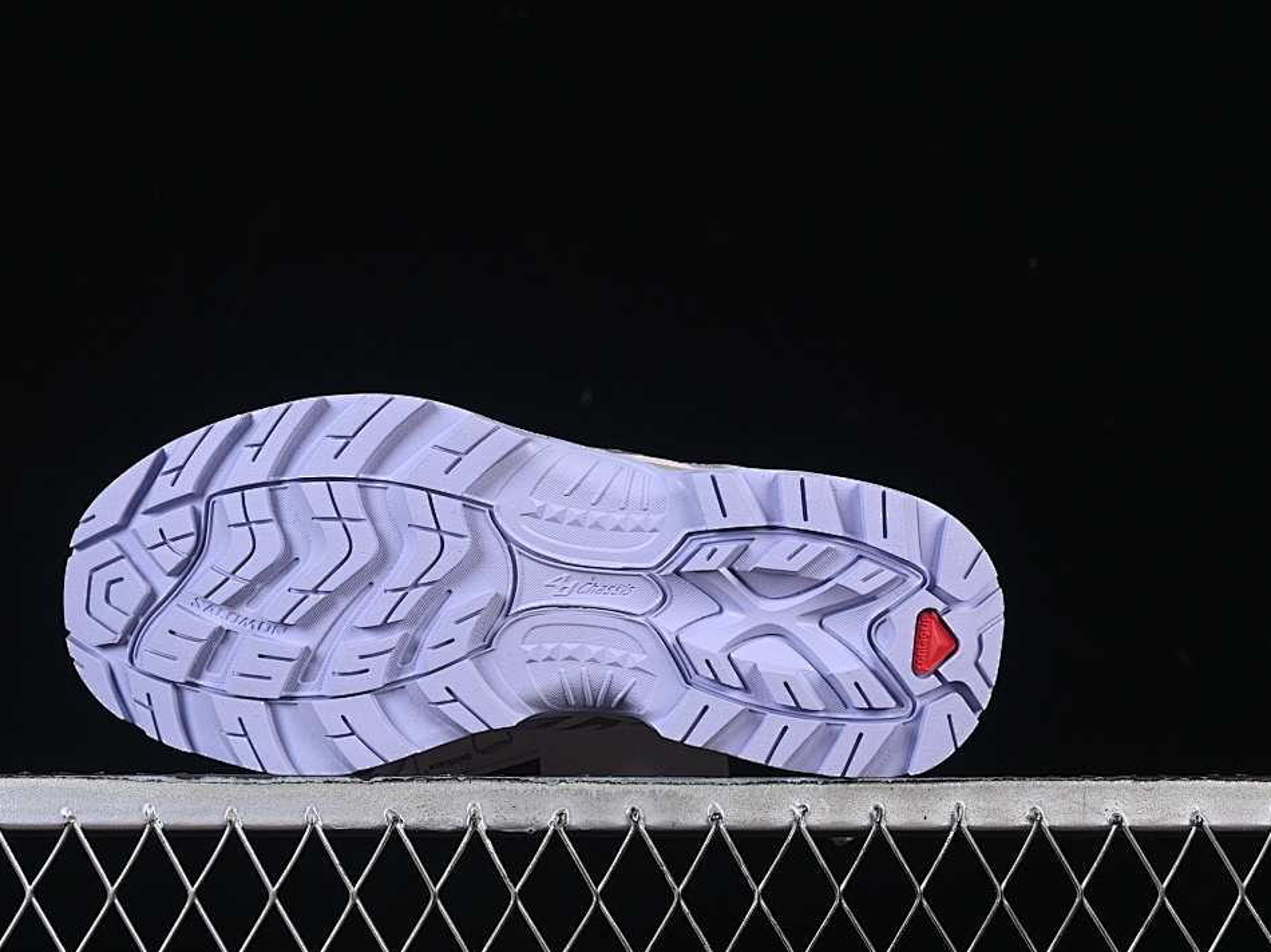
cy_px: 477
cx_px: 553
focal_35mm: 82
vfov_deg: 18.0
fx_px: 3010
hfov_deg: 23.8
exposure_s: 1/80
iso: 160
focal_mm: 50
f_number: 8
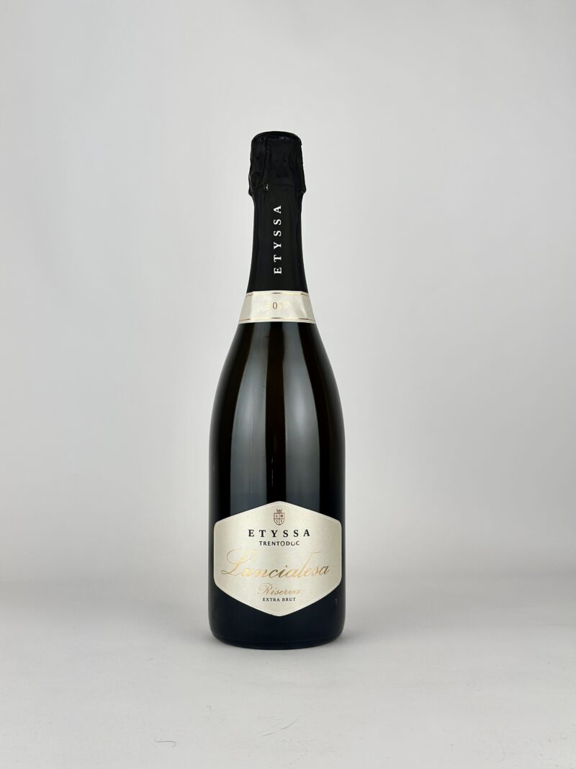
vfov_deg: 39.7
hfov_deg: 30.3
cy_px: 384
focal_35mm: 48
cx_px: 288
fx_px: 1065
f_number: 1.78
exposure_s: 1/816
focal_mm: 6.86
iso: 80
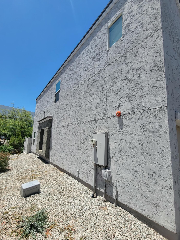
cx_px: 90
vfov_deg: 102.0
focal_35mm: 14
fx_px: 97
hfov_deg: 85.7
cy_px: 125
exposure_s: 1/1628
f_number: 2.2
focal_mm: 2.2
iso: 50
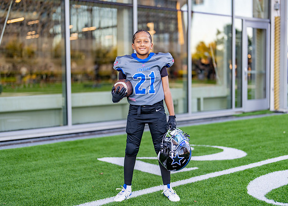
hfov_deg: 34.9
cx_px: 145
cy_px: 106
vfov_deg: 25.3
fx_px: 458
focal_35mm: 56
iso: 100
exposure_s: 1/400
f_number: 1.2
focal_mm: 50
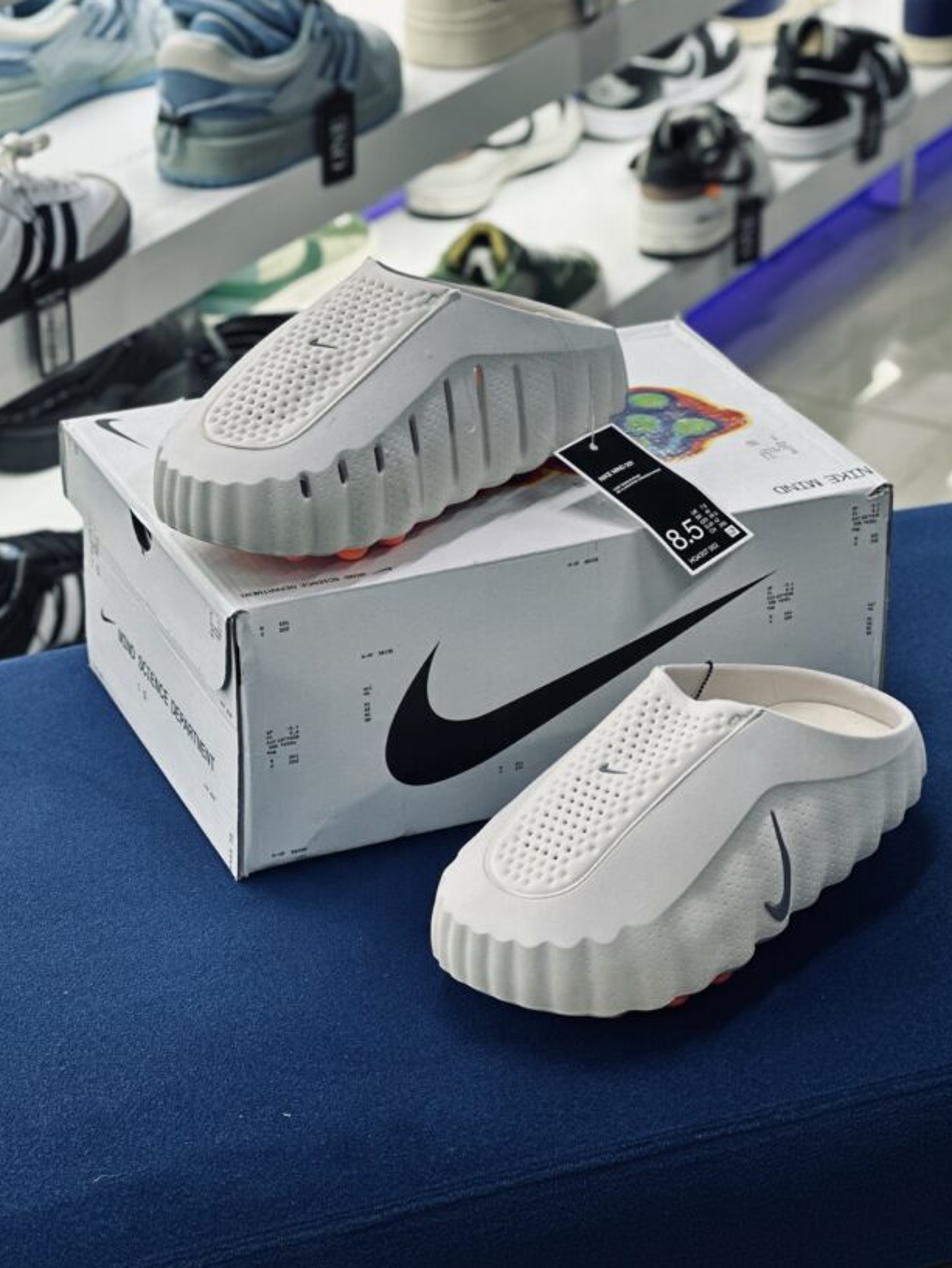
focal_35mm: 88
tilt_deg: -25.1
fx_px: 3224
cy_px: 554
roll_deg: +0.2
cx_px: 495
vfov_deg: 22.2
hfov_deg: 16.8
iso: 125
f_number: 2.8
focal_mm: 9
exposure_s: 1/100
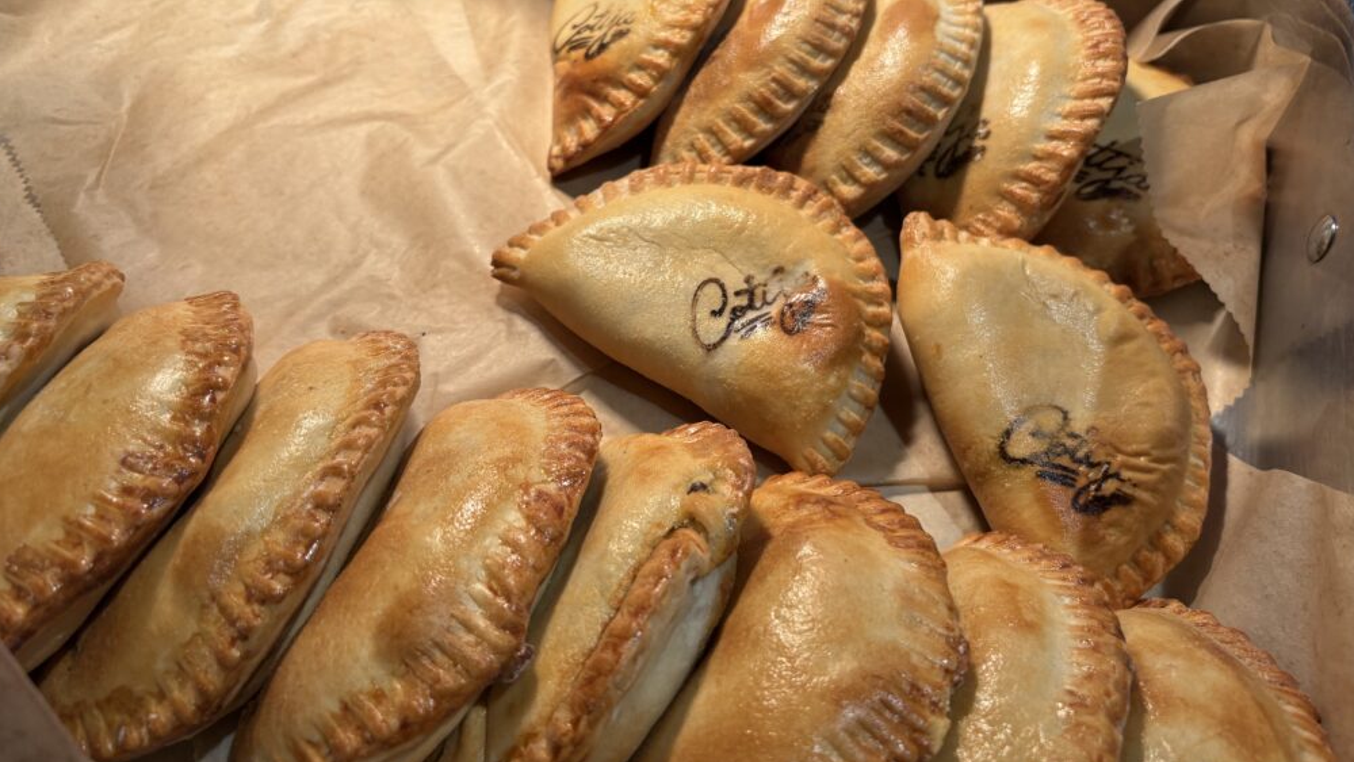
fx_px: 1041
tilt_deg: -52.0
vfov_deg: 40.1
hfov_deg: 66.1
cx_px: 672
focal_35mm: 29
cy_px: 323
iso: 50
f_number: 1.6
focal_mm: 5.96
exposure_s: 1/419
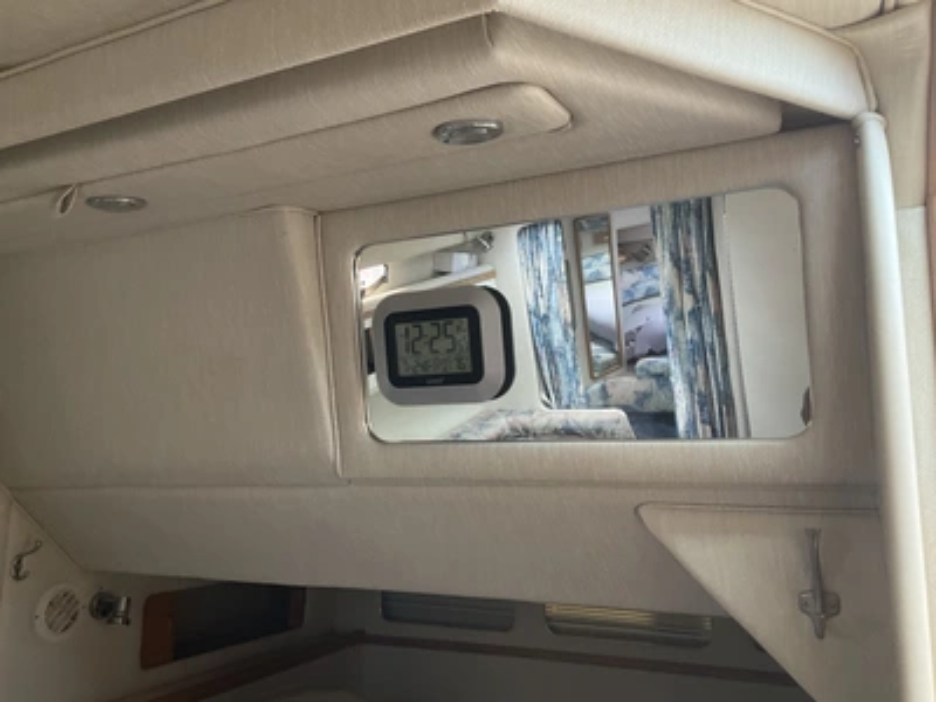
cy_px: 351
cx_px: 468
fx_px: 784
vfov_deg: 48.2
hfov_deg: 61.7
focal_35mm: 29
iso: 64
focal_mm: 3
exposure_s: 1/122
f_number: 1.8
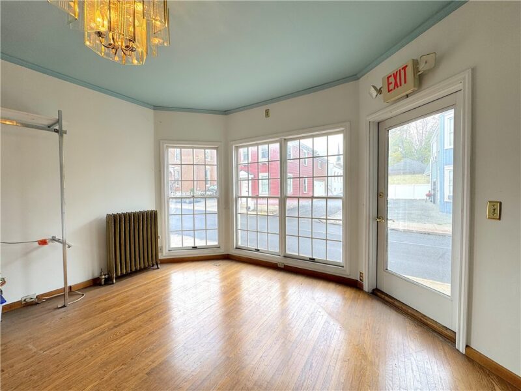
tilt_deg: -1.6
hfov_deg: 102.1
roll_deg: +0.9
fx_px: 211
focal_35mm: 14
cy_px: 196
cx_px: 260
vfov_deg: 85.7
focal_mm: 2.22
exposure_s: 1/120
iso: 40
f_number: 2.2
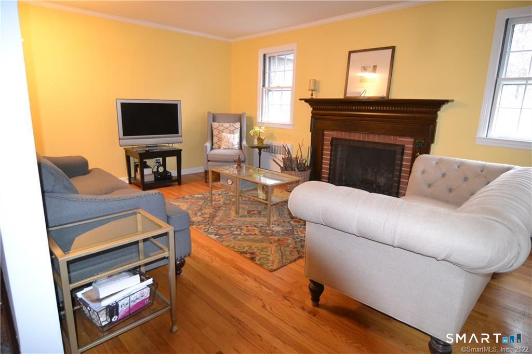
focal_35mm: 21
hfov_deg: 81.2
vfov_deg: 59.5
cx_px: 266
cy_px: 177
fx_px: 310
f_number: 4
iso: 2500
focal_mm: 14
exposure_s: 1/60
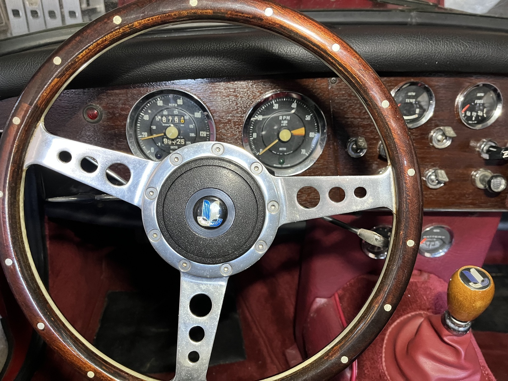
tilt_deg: -28.8
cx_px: 254
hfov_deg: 67.3
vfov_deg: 53.1
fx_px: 382
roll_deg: -2.4
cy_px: 190
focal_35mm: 26
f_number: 1.6
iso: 400
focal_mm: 5.1
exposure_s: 1/60
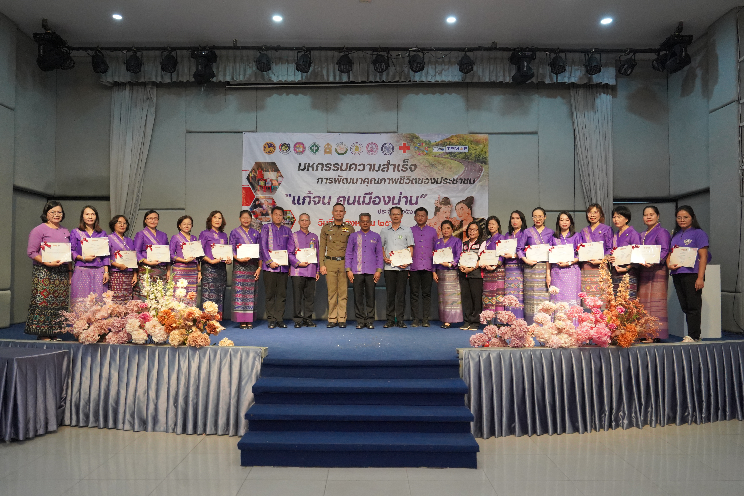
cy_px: 248
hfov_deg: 65.5
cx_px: 372
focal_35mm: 28
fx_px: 579
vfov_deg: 46.4
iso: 4000
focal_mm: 28
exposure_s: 1/250
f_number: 4
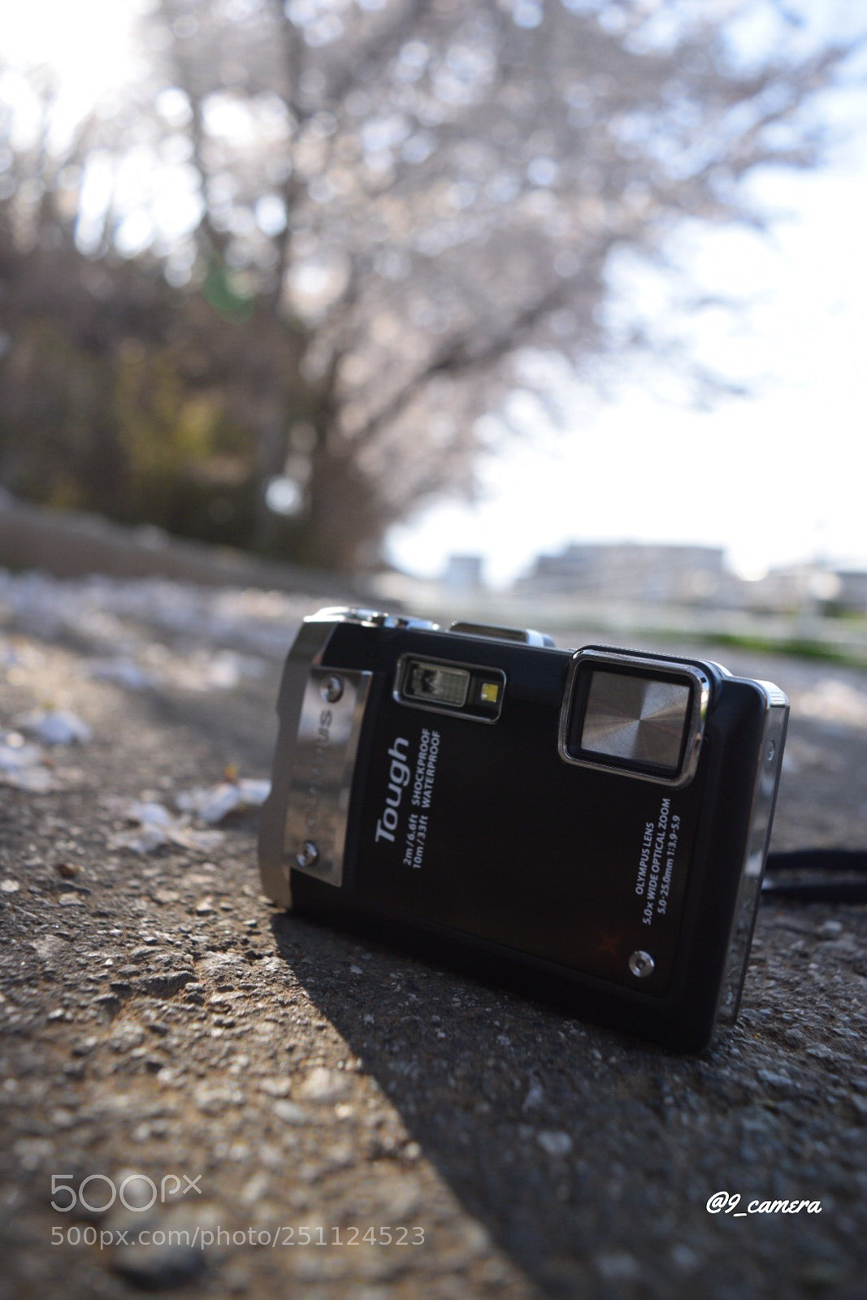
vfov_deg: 61.9
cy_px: 650
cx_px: 434
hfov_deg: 43.6
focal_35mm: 30
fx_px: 1083
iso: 400
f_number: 4
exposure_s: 1/1250
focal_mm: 20
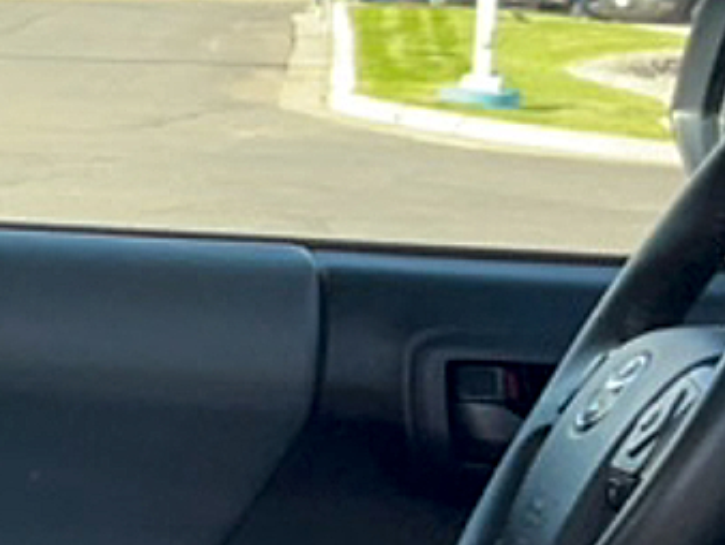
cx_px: -547
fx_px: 2976
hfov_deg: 12.7
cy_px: 781
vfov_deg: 10.2
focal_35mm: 142
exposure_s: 1/165
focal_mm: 3
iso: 40
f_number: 1.8
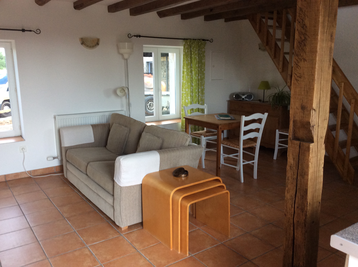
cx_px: 179
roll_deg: +0.7
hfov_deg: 56.9
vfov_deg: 44.1
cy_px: 134
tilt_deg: -13.5
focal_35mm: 32
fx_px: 330
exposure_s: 1/120
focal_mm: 3.3
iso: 64
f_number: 2.4
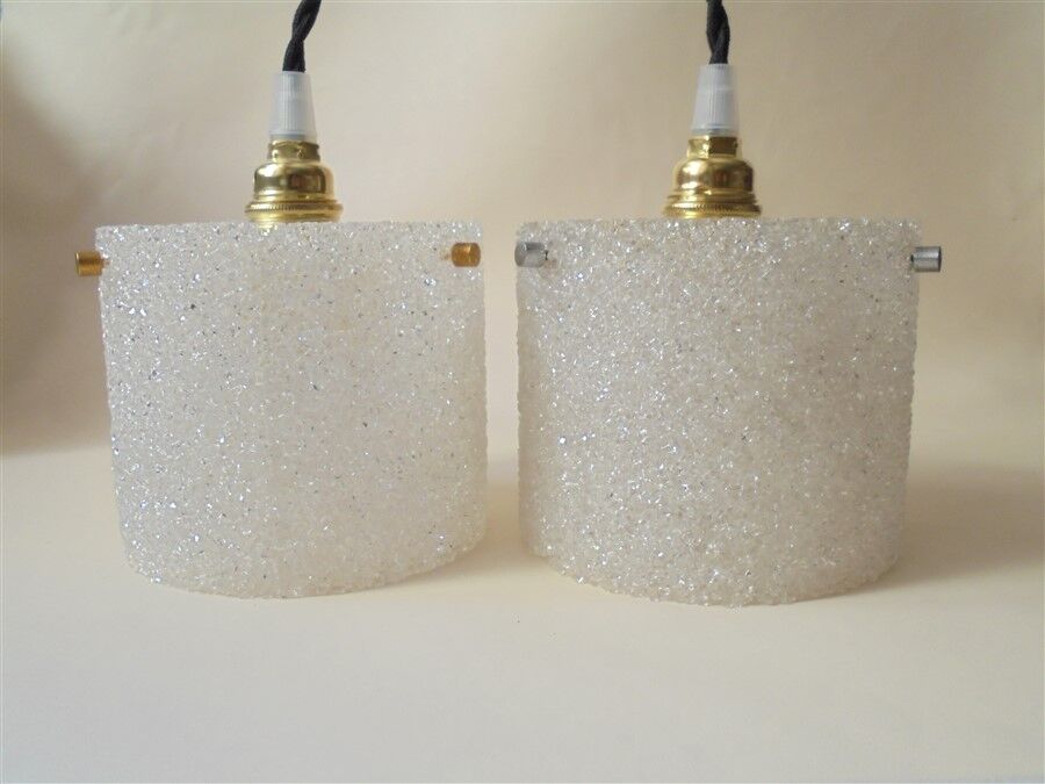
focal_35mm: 29
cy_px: 392
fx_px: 875
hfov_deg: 61.7
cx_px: 522
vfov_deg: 48.2
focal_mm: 5.3
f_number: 3.7
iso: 250
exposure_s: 1/30
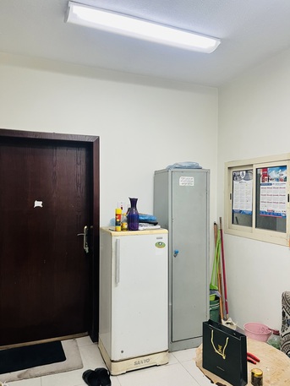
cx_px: 145
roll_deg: +0.4
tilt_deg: -1.4
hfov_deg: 53.1
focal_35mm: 26
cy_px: 193
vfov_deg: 67.3
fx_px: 290
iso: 125
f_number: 1.6
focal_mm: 5.1
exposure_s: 1/60
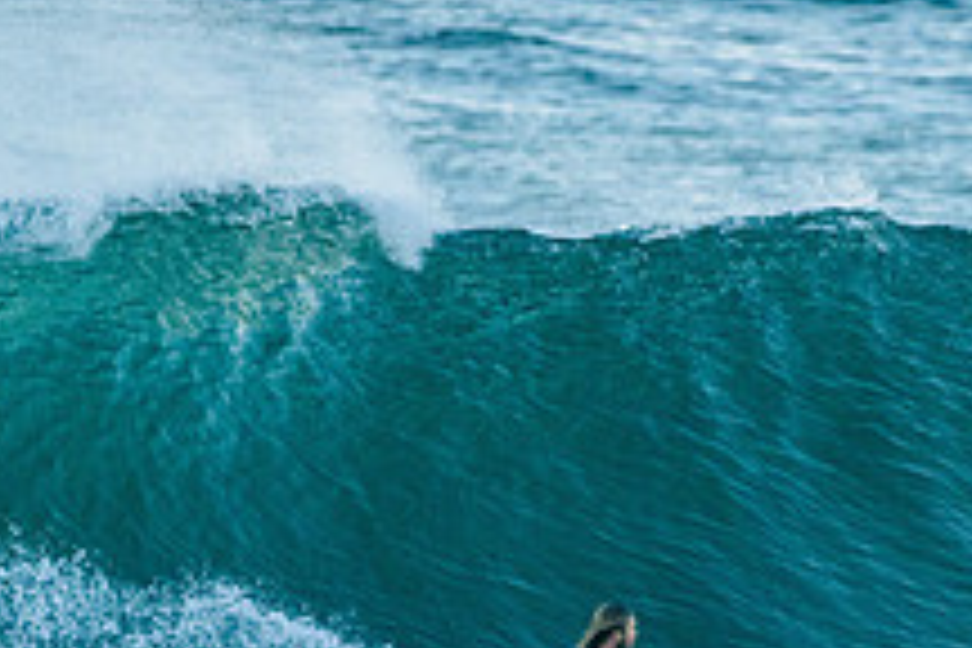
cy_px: 700
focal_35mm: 1342
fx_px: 36231
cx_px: 522
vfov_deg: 1.0
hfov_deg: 1.5
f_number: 5.6
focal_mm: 500
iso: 720
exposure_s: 1/1600
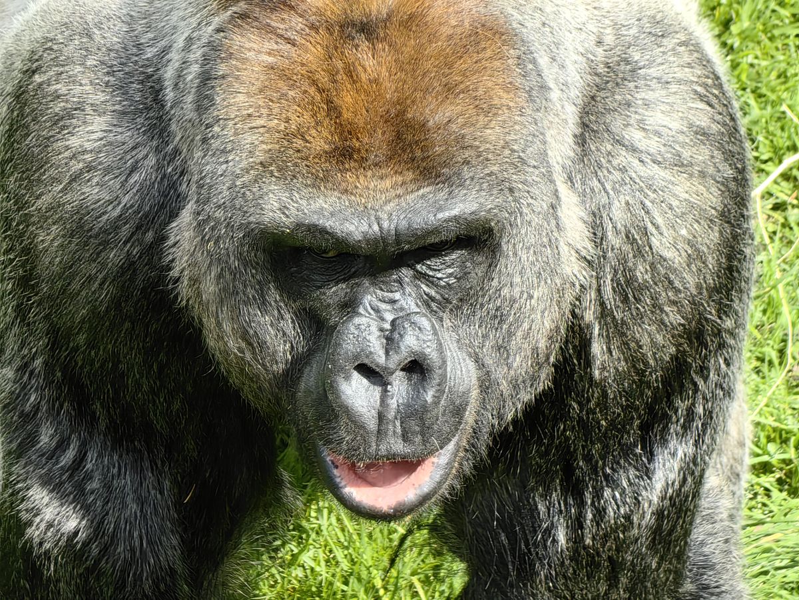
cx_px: 400
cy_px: 300
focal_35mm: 270
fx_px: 6232
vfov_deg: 5.5
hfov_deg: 7.3
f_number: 2.1
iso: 50
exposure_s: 1/344
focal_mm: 14.55
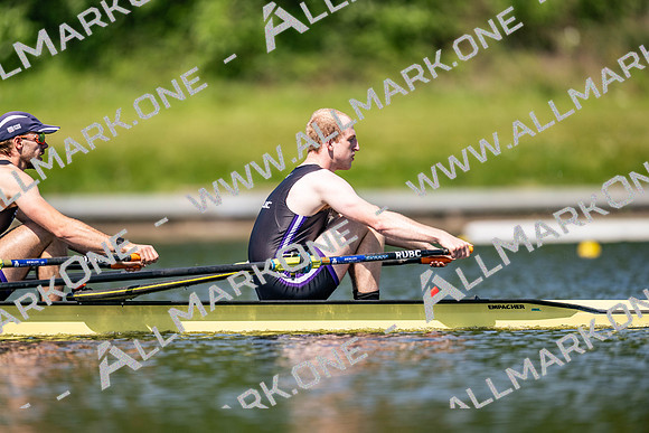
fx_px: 10819
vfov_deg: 2.3
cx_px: 324
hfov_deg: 3.4
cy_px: 216
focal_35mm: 600
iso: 250
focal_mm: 600
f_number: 4
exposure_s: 1/2500
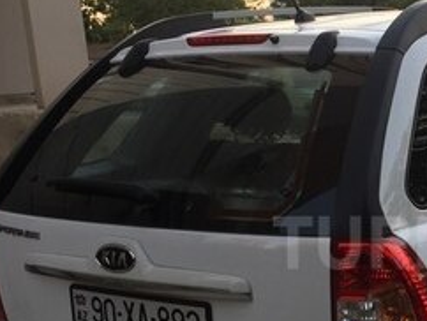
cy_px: 243
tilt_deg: -9.4
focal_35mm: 79
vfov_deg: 18.6
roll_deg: +4.1
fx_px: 975
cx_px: 453
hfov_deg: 23.4
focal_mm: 4.15
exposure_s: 1/50
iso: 32
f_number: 2.2
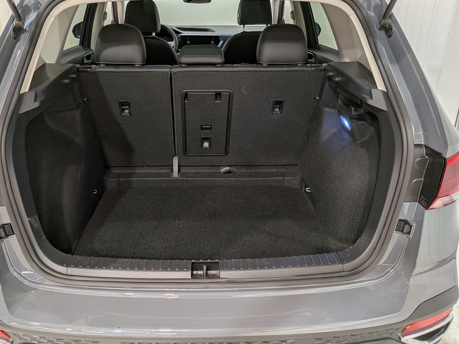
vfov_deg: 46.7
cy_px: 149
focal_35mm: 30
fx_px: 398
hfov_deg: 59.8
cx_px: 205
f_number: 1.7
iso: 28
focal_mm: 4.53
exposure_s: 1/152
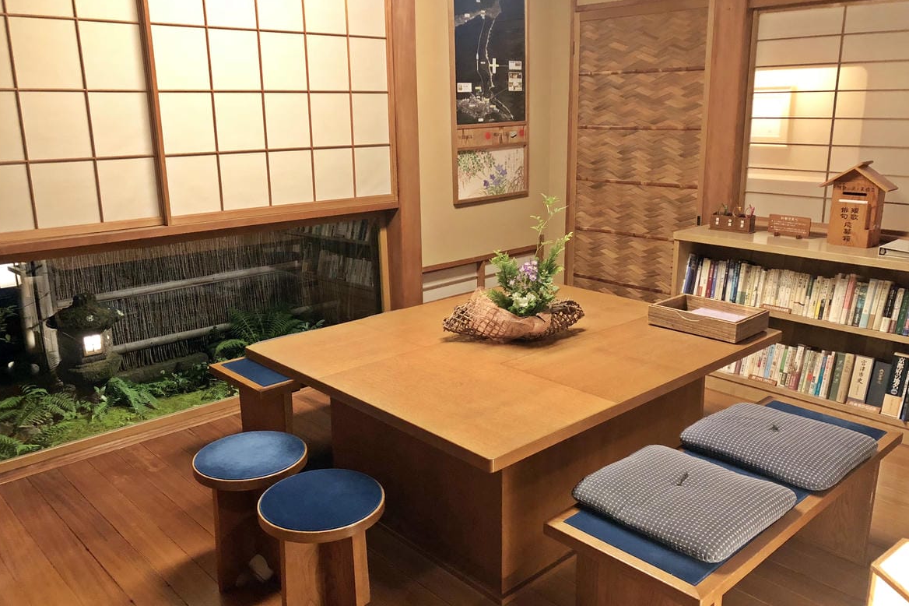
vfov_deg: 42.3
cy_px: 308
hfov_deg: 60.3
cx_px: 455
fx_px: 782
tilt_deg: -15.6
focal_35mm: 31
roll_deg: +0.1
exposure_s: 1/6
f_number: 1.8
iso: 80
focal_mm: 3.99
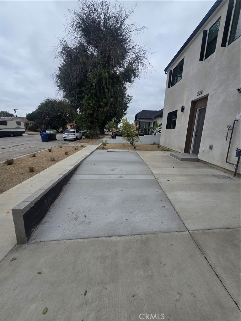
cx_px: 120
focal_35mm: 13
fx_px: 121
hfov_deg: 89.9
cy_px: 160
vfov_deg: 106.2
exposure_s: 1/1304
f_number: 2.2
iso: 50
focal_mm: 2.2
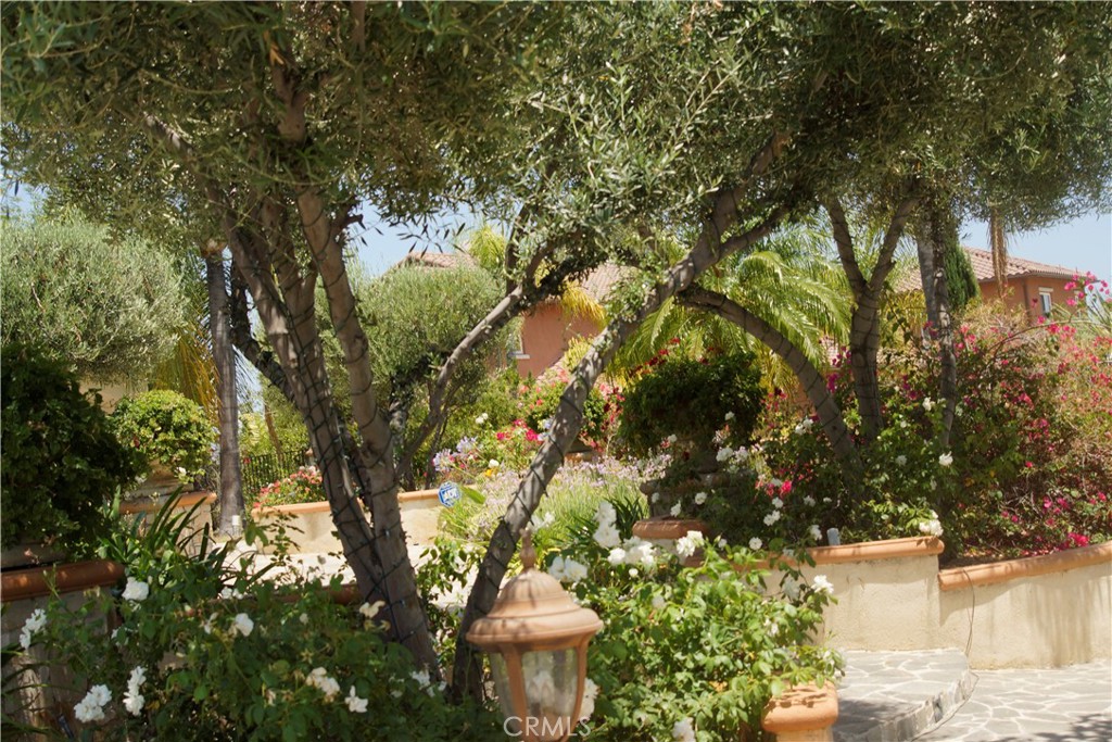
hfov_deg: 37.8
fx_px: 1622
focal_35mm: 52
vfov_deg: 25.8
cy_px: 371
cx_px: 556
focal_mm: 35
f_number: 5.6
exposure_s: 1/320
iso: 100
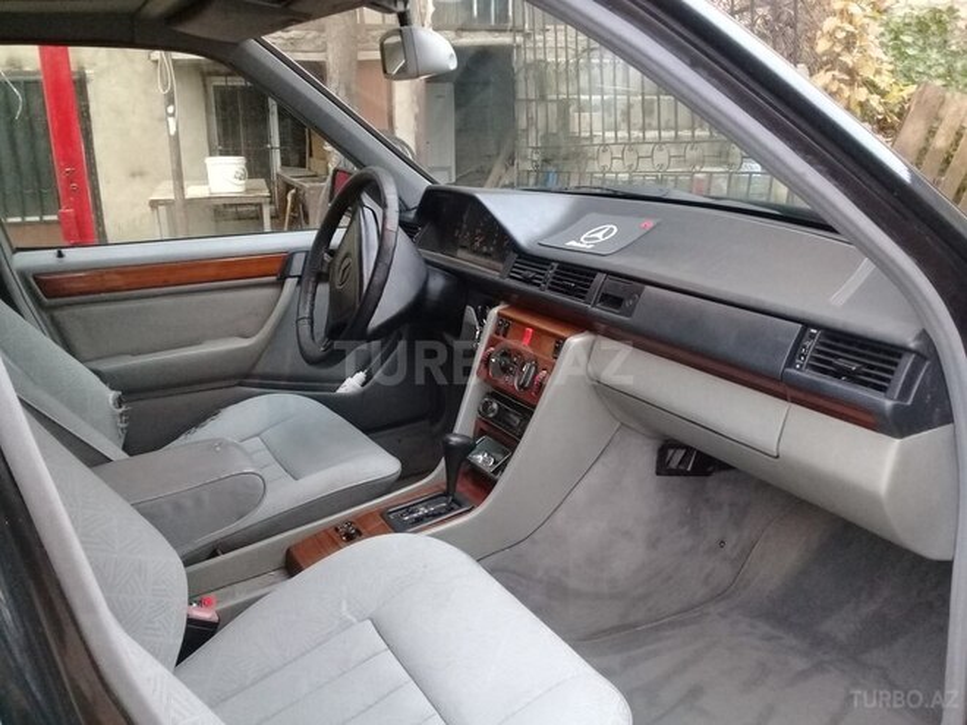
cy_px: 362
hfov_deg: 58.4
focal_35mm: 31
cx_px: 484
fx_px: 866
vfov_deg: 45.4
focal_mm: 3.3
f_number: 2.2
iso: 250
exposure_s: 1/40
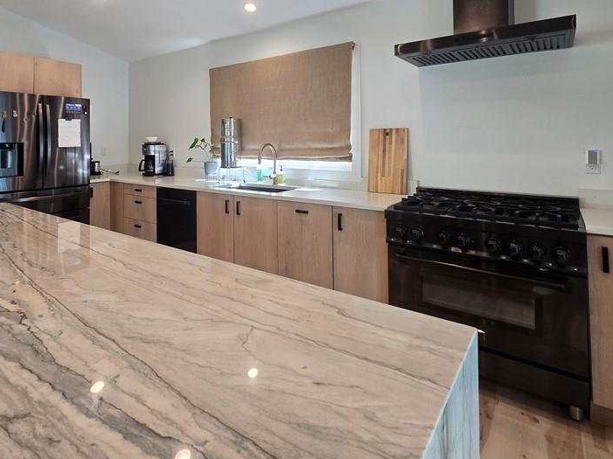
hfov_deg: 84.3
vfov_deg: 66.1
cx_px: 271
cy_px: 141
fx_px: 336
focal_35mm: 19
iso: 80
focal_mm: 2.2
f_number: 2.2
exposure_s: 1/55
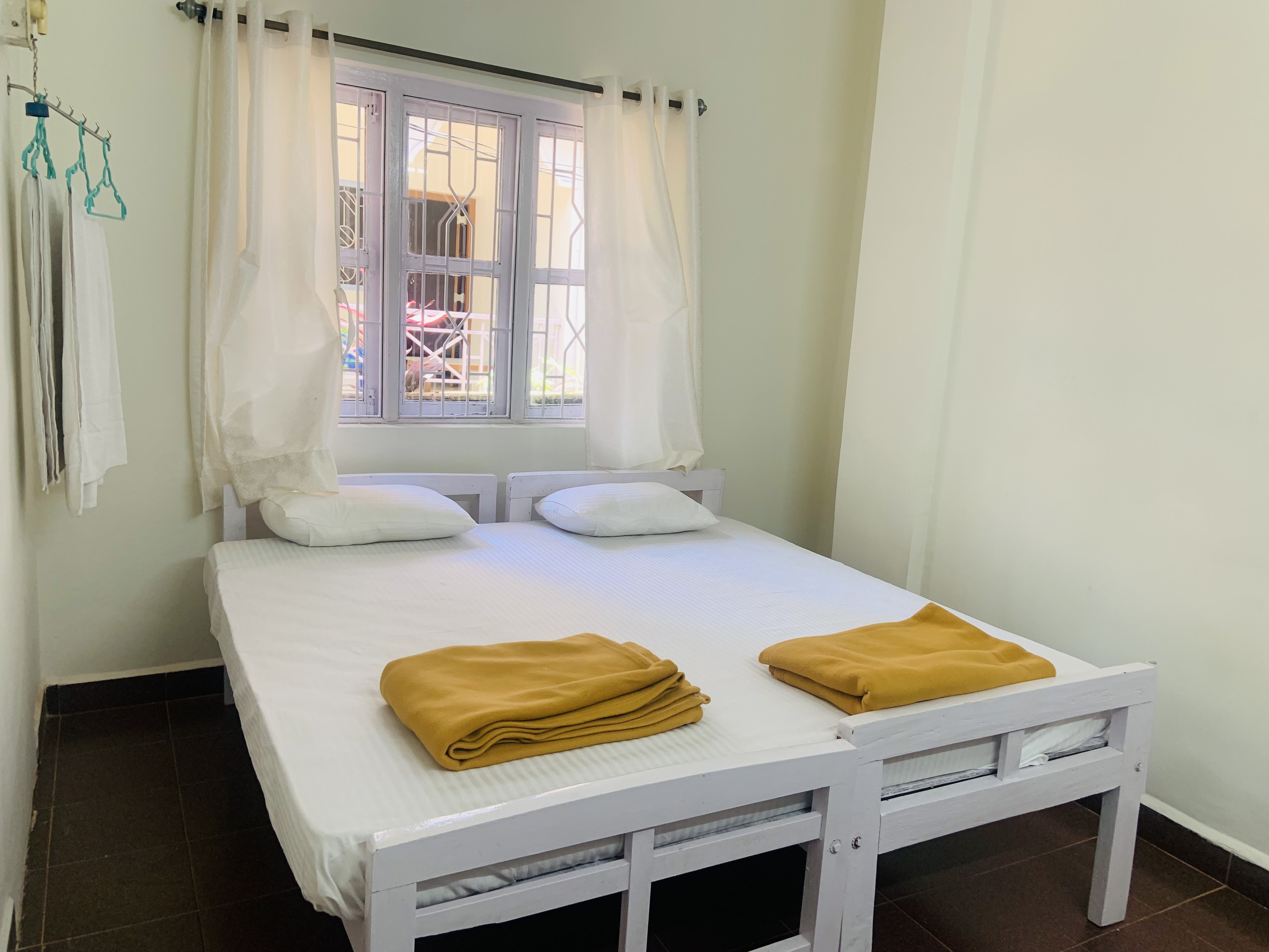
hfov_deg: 67.3
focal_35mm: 26
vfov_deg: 53.1
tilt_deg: -9.1
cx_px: 634
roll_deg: -4.2
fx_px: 953
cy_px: 476
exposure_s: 1/100
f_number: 1.8
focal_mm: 4.25
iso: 80
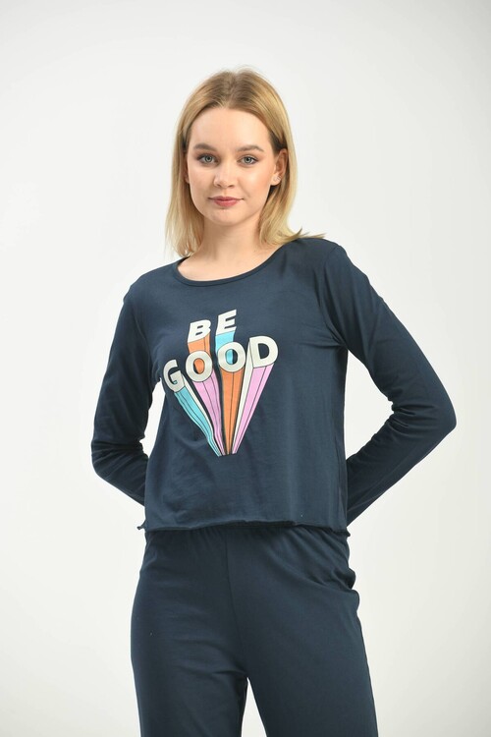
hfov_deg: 6.9
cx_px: 246
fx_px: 4091
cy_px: 368
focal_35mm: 200
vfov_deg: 10.3
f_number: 6.3
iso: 100
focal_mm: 200
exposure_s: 1/160
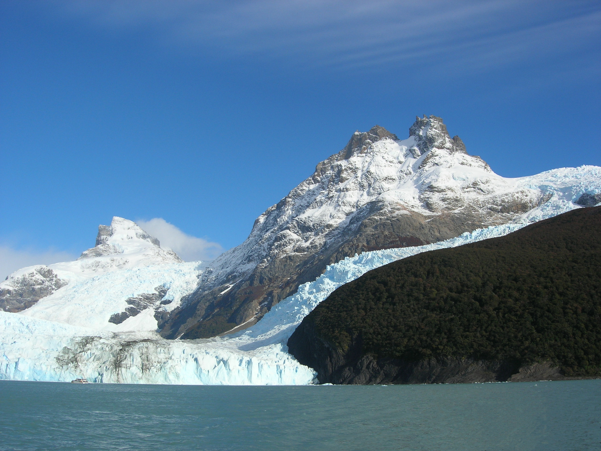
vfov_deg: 37.7
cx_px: 300
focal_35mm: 38
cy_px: 226
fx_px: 660
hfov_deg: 49.0
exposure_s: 1/806
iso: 64
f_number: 4.8
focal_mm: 7.8
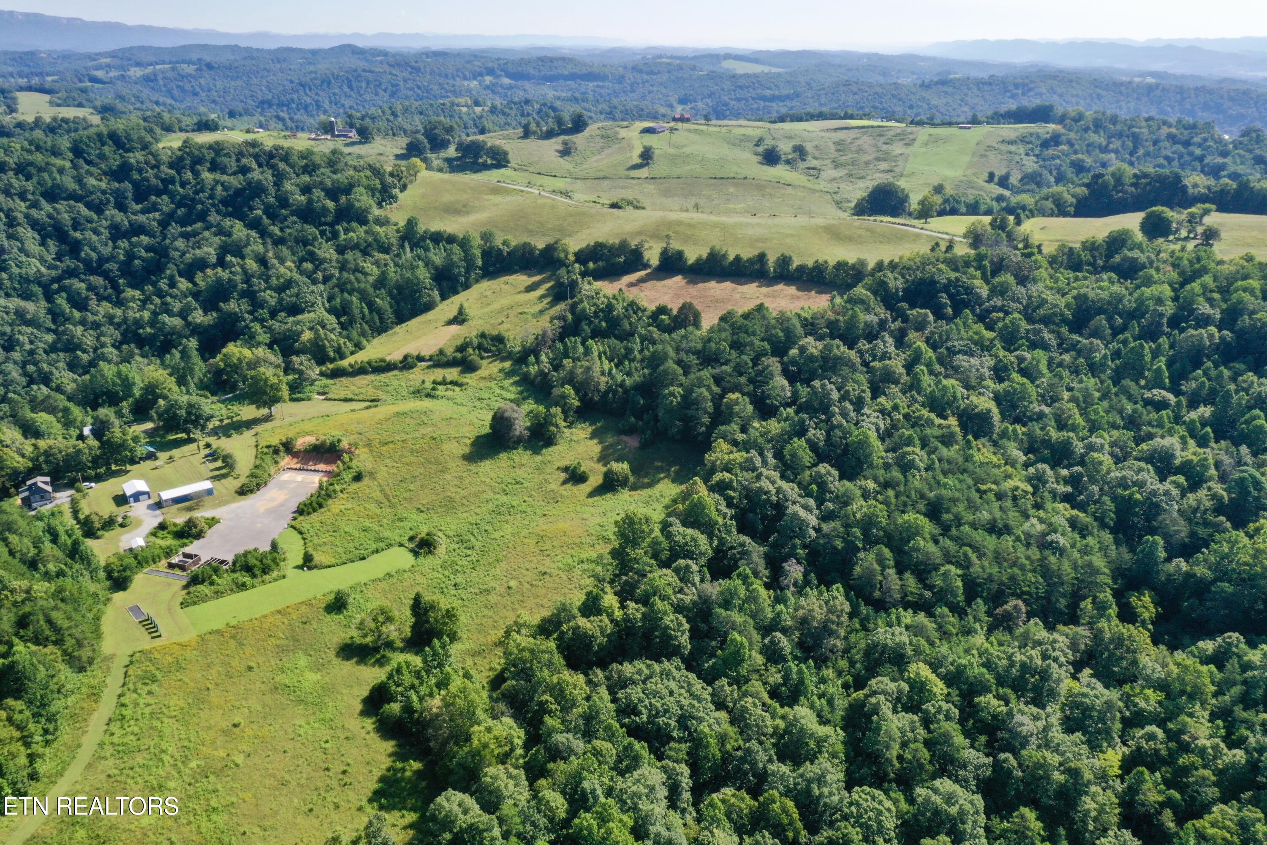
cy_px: 422
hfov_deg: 65.5
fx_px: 985
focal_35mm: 28
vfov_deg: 46.4
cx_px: 634
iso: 100
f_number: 11
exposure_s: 1/100
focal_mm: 10.26
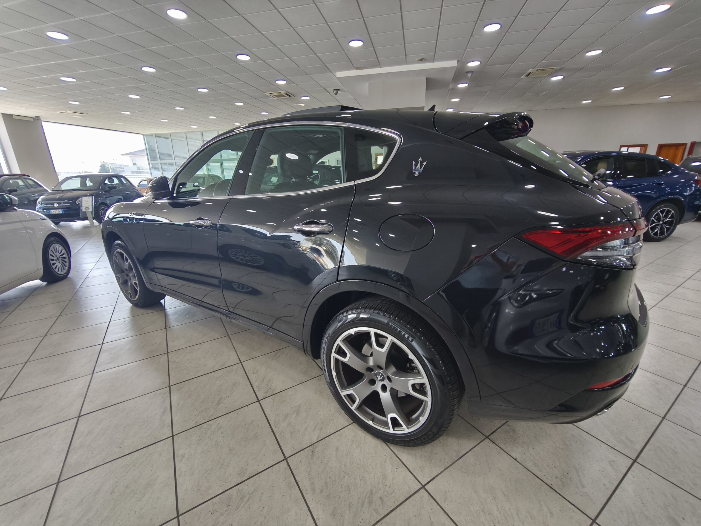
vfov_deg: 81.7
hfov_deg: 98.2
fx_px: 304
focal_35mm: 15
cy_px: 263
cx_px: 350
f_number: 2.2
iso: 500
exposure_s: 1/33.3
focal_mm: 1.91
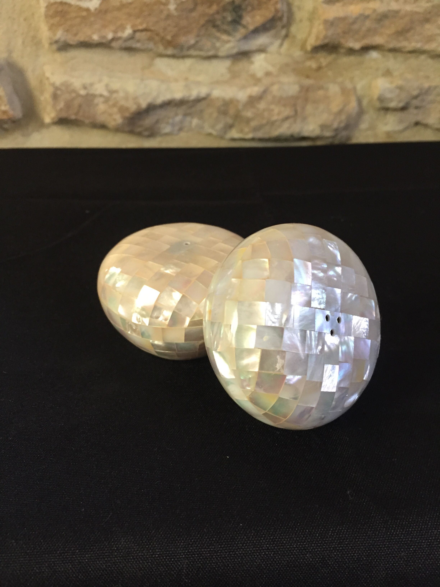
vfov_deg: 61.7
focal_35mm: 29
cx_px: 220
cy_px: 294
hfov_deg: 48.2
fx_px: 491
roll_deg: -1.0
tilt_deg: -32.0
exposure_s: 1/33
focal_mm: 4.15
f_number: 2.2
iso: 250
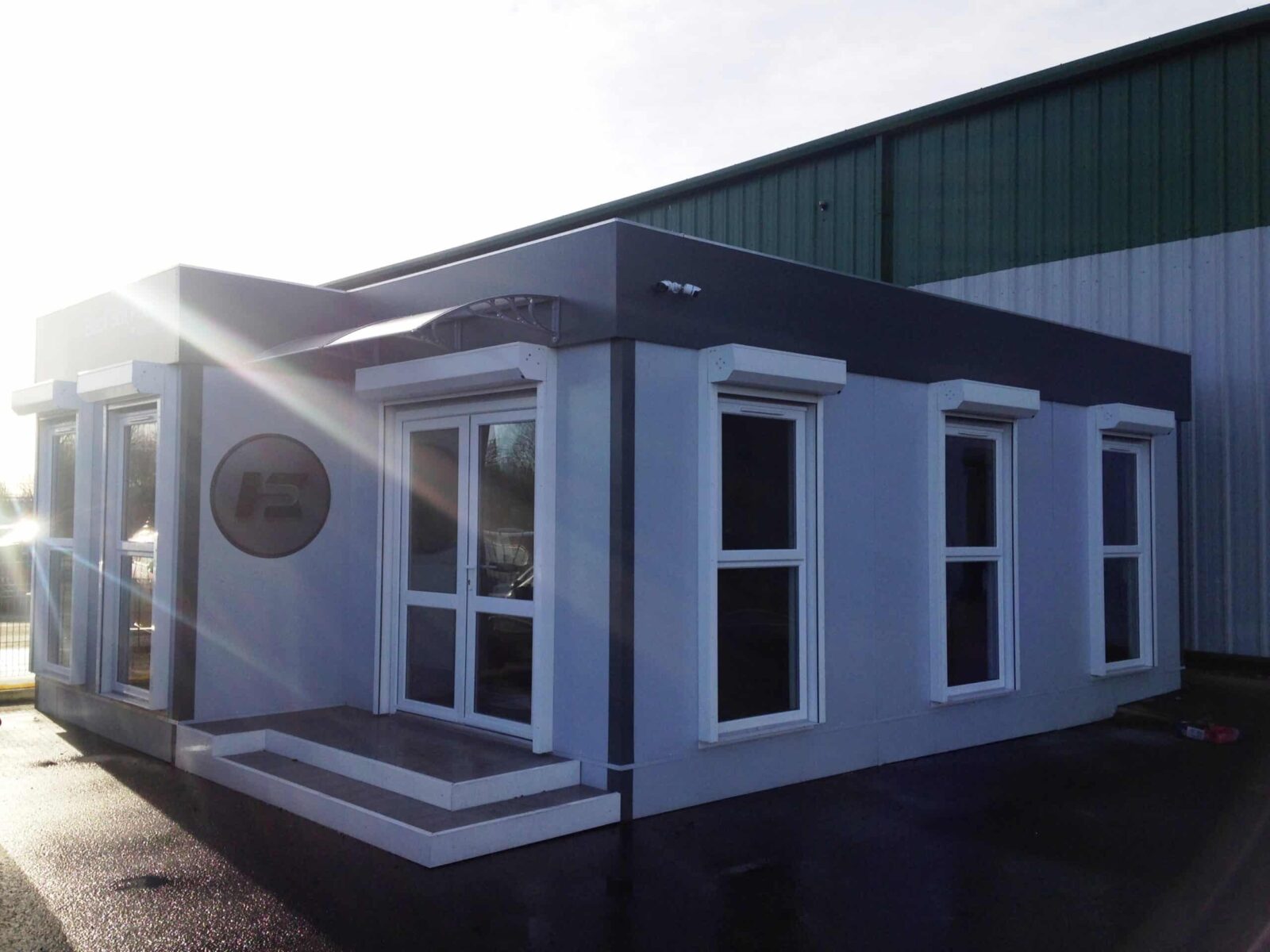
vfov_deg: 42.9
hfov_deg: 55.4
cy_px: 476
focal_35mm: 33
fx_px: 1211
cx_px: 635
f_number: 2.4
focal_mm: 4.12
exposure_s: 1/1391
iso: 50
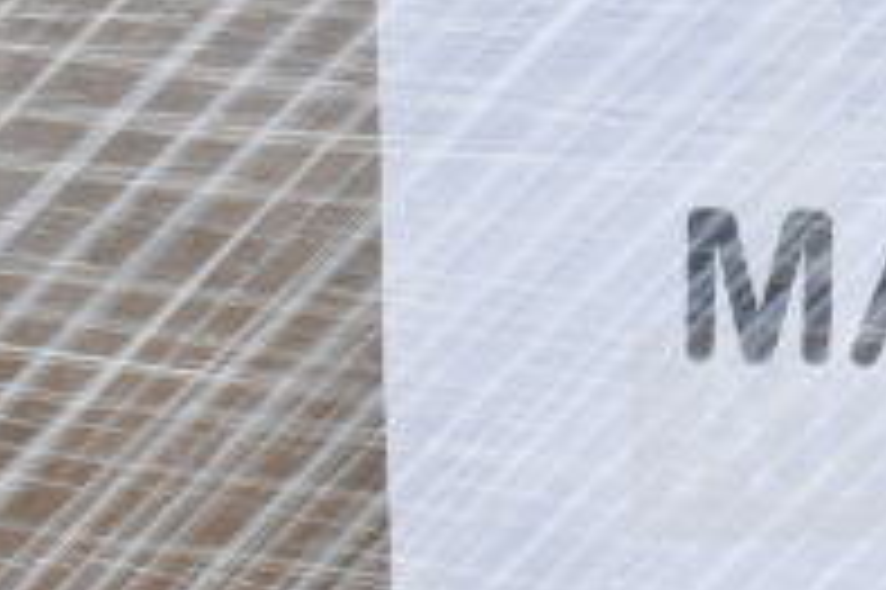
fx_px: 3197
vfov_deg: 10.5
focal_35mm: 130
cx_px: 1133
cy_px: 182
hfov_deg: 15.1
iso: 1600
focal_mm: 28
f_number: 16
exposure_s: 1/1000
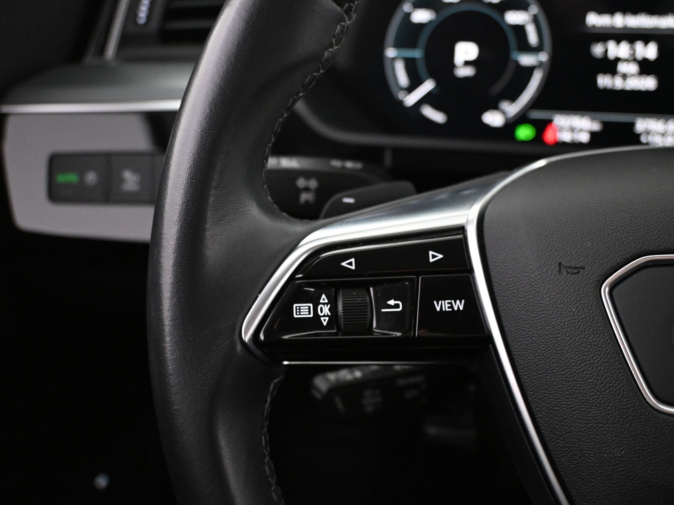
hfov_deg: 49.5
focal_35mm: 38
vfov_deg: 38.1
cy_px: 253
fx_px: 731
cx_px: 320
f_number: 4.2
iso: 4000
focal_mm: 23
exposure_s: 1/40
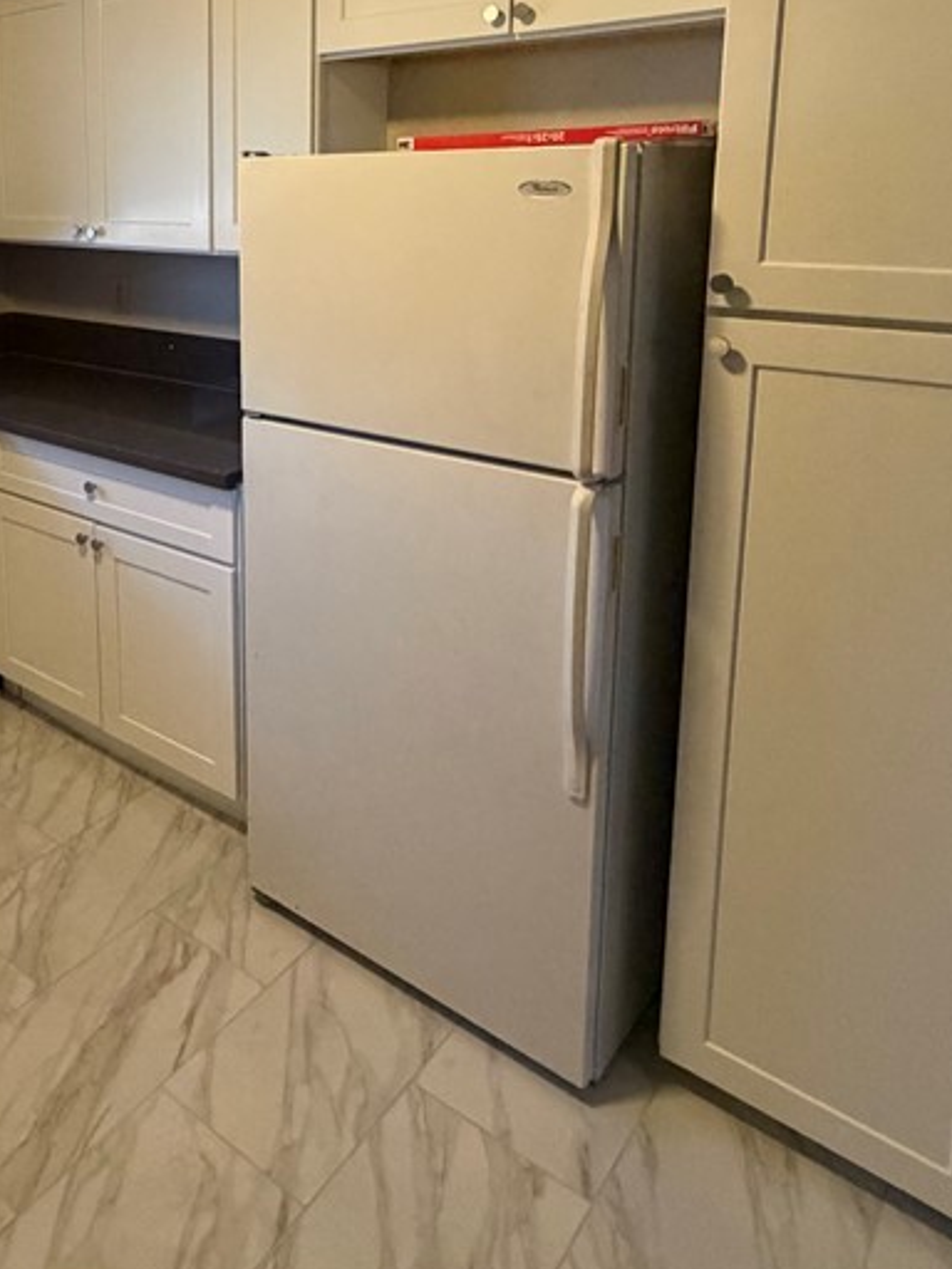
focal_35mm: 28
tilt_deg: -8.7
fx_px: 1027
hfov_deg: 46.0
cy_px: 335
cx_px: 136
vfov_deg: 60.4
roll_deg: +1.0
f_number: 2.2
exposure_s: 1/60
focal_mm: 2.22
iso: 500
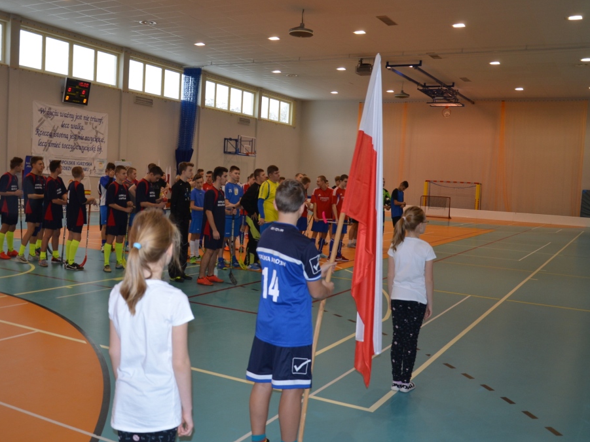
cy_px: 221
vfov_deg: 39.6
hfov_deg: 51.3
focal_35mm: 36
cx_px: 265
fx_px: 613
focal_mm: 22
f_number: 3.8
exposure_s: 1/80
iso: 400
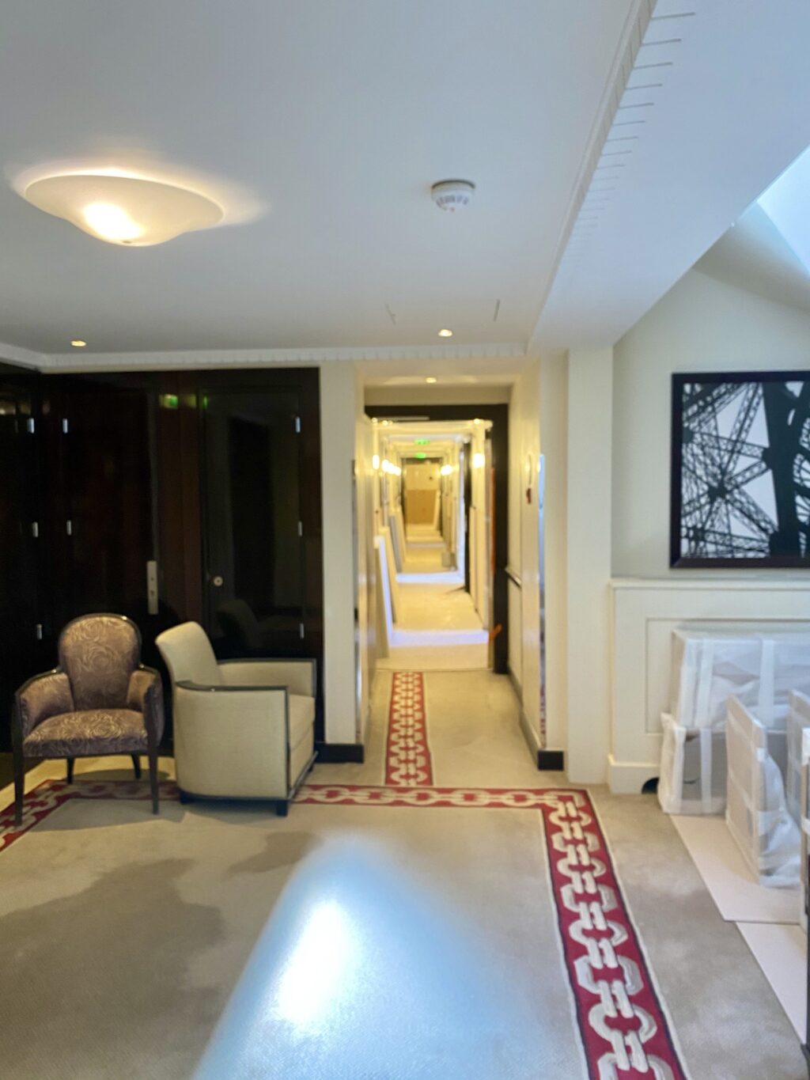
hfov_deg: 53.1
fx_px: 811
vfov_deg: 67.3
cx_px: 405
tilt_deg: -2.2
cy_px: 540
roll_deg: +1.6
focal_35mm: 26
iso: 160
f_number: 1.8
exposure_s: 1/50
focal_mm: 4.25
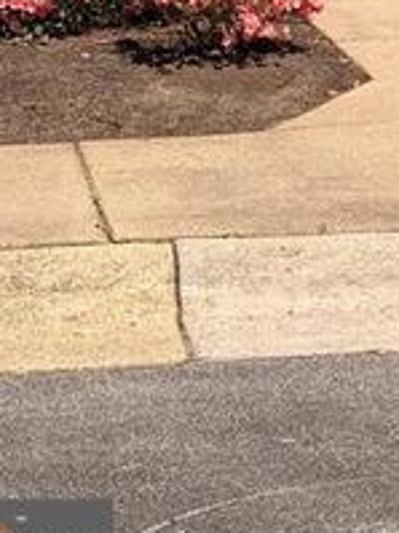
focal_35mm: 161
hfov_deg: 9.1
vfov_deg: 11.7
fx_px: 2477
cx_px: 493
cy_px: -299
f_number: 1.78
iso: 64
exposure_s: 1/7143
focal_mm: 6.76
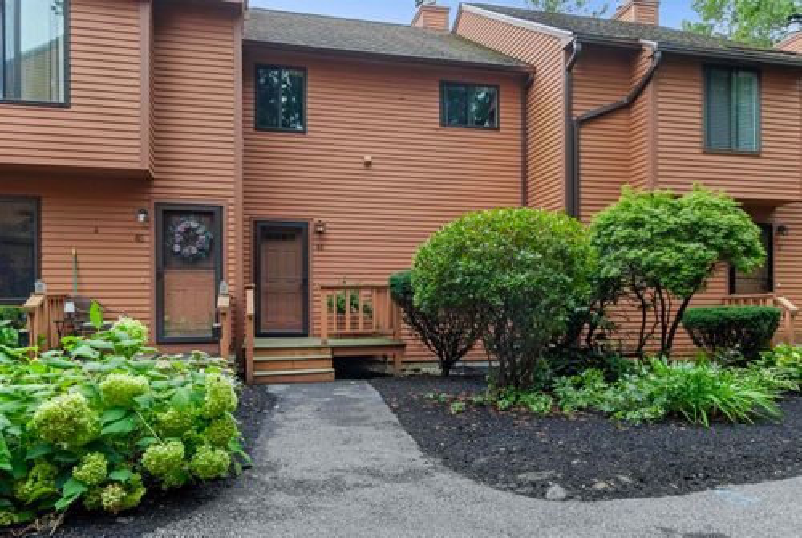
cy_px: 269
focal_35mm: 33
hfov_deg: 57.2
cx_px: 401
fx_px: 736
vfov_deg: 40.1
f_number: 11
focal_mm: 22
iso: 200
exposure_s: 1/20
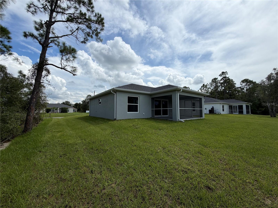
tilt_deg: +5.0
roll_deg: +0.0
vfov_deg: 85.7
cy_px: 104
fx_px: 112
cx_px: 139
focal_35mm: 14
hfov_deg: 102.1
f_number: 2.2
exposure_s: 1/1572
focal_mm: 2.22
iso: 20
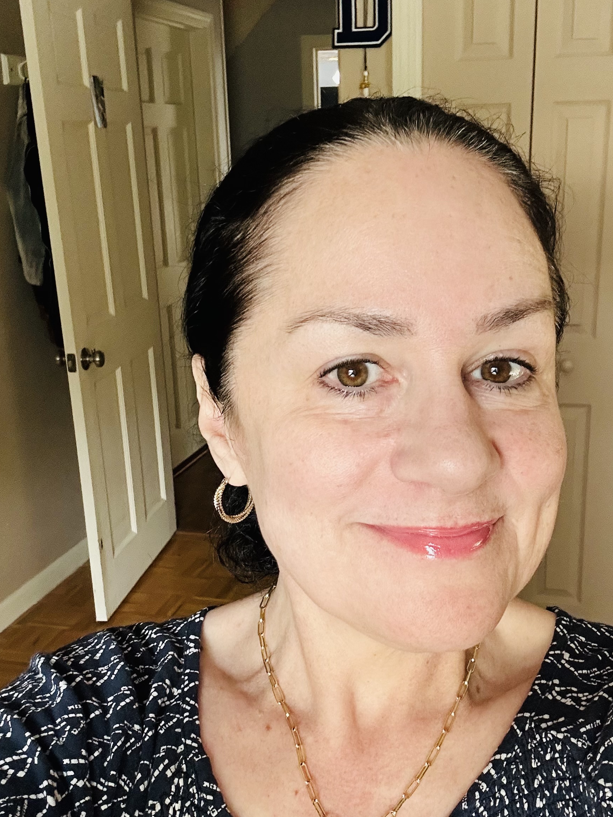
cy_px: 435
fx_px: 944
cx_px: 350
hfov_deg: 35.9
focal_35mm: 40
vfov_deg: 46.8
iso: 160
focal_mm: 2.69
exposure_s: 1/60
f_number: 1.9
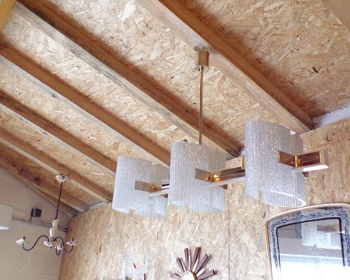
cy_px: 142
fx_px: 352
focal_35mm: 34
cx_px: 184
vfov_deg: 43.4
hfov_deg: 52.8
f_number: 3.2
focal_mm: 5.8
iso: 778
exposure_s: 1/17
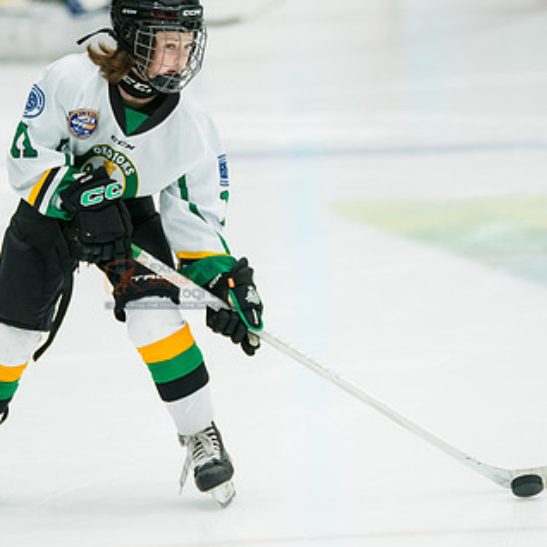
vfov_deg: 5.1
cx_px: 213
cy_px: 306
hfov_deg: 5.1
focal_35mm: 346
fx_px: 6186
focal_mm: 209
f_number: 3.2
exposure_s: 1/1250
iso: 3200
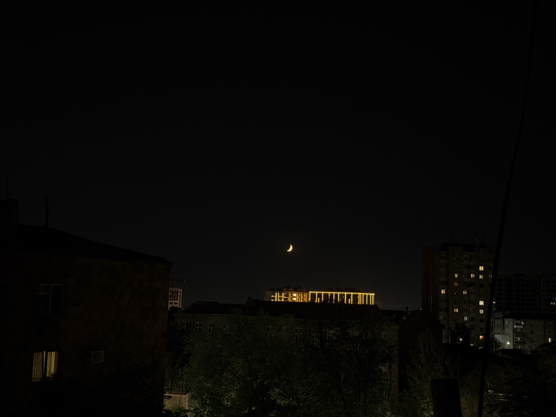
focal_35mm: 48
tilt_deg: +6.3
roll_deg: -2.3
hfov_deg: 39.7
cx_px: 278
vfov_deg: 30.3
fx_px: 771
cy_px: 208
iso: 1600
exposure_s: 1/15
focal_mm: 6.76
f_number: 1.78
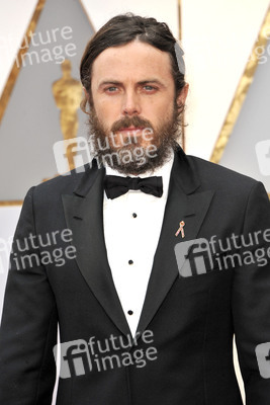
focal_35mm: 300
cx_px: 135
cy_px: 202
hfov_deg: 4.6
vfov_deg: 6.9
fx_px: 3372
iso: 1000
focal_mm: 300
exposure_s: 1/250
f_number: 8
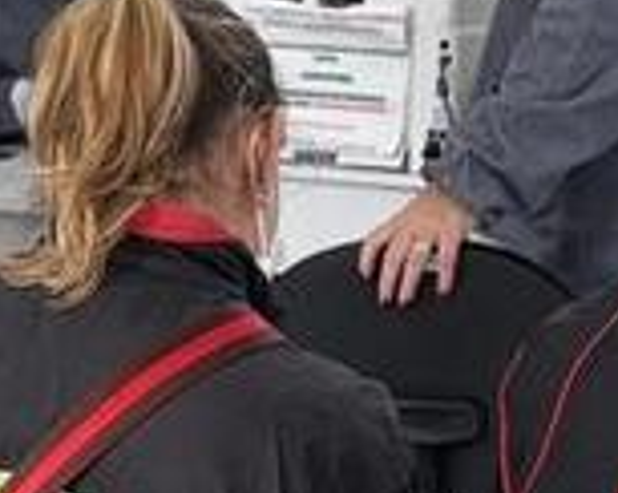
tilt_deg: -7.5
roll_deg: +0.1
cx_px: -788
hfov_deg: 8.9
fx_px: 3635
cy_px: 206
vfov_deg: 7.8
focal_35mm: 199
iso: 64
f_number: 1.6
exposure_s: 1/60
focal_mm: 5.96
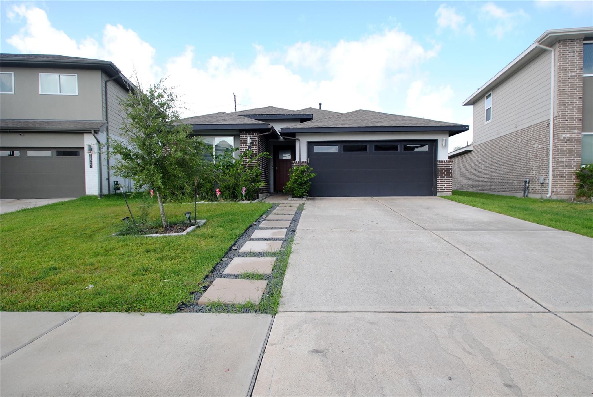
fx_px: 297
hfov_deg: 89.9
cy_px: 198
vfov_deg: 67.5
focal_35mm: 18
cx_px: 296
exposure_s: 1/250
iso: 100
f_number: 4.5
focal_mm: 12
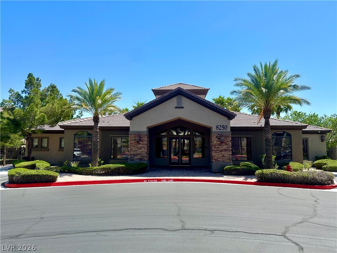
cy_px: 126
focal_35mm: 24
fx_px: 234
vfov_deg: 56.8
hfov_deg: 71.6
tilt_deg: +5.2
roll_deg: -0.3
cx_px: 168
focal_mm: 6.86
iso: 80
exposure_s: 1/4184
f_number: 1.78
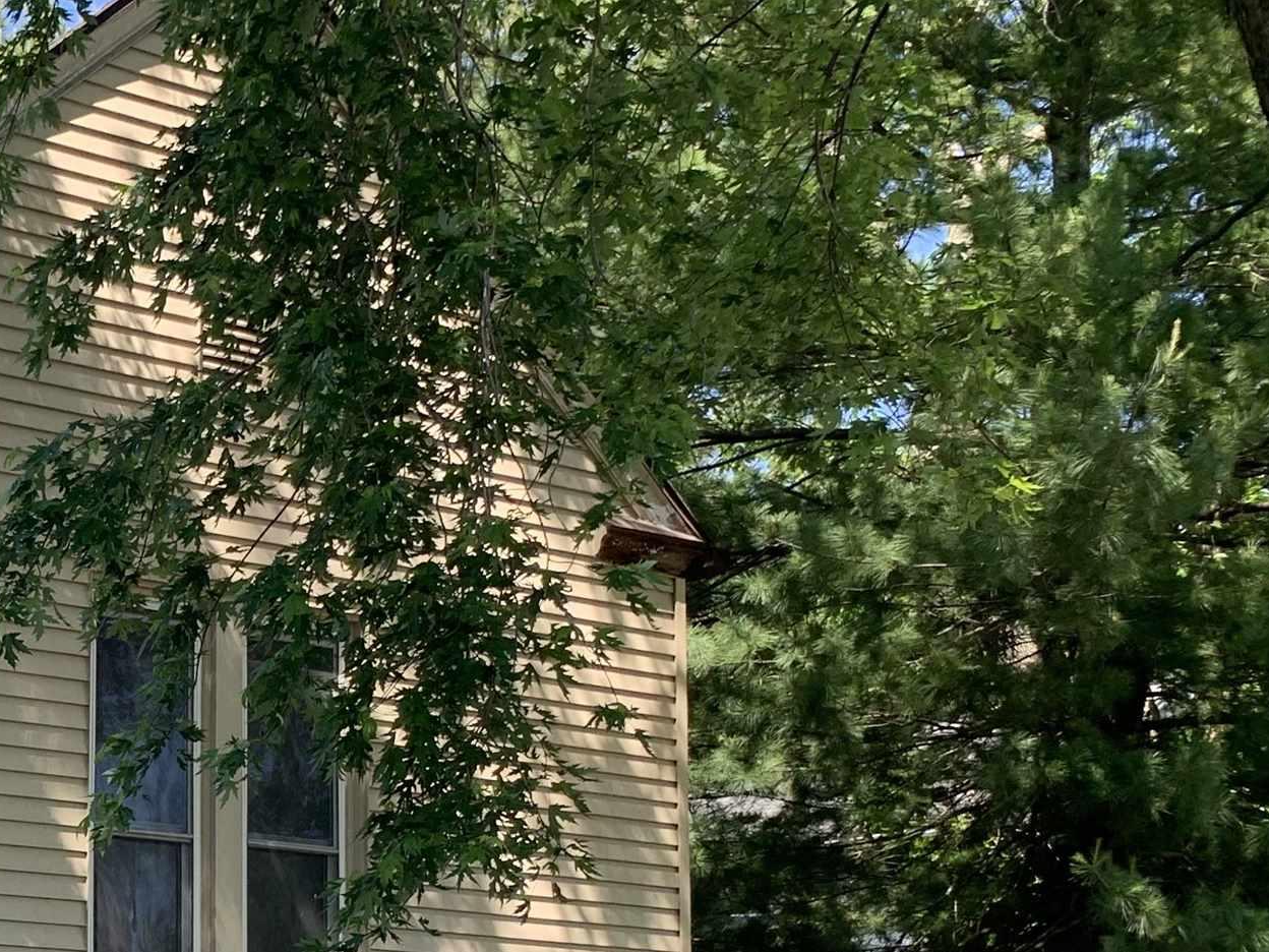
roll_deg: -0.6
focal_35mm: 64
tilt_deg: +5.7
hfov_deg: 27.3
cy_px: 975
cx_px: -189
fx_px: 2346
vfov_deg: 22.0
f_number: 1.8
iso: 25
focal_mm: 4.25
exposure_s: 1/463
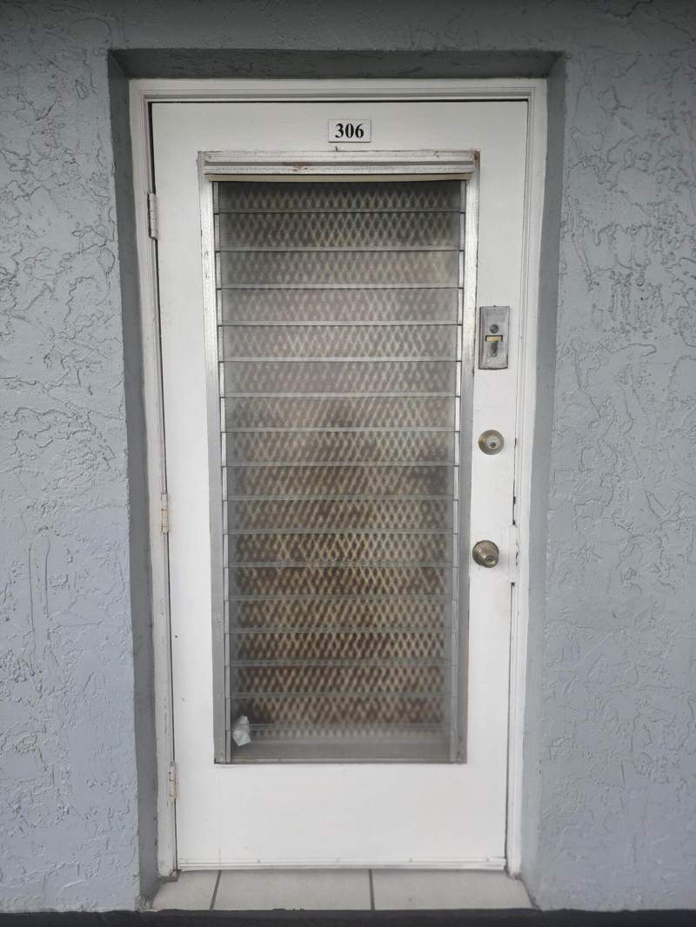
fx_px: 616
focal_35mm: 23
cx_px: 348
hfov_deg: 58.9
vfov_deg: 73.9
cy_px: 464
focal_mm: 6.4
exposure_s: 1/122
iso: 12
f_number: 1.8
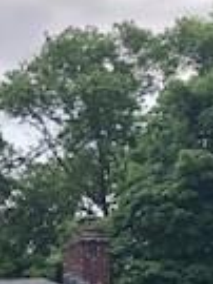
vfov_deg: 14.1
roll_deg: +0.1
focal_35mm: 133
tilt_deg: +4.8
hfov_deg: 9.5
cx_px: -342
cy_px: 393
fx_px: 1093
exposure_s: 1/1779
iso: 20
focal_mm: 3.99
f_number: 1.8
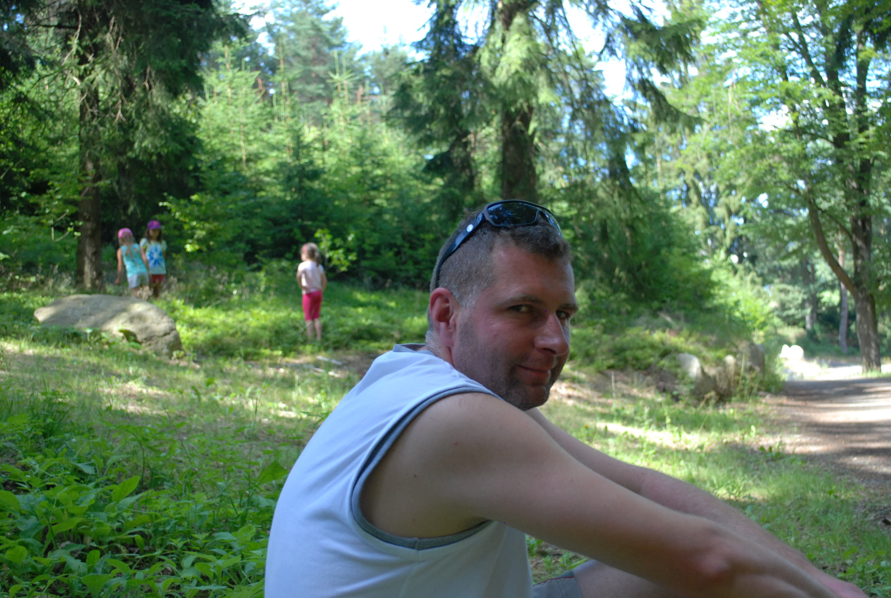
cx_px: 446
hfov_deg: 41.0
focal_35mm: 48
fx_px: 1190
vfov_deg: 28.2
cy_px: 299
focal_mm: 32
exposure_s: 1/250
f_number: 5
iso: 500
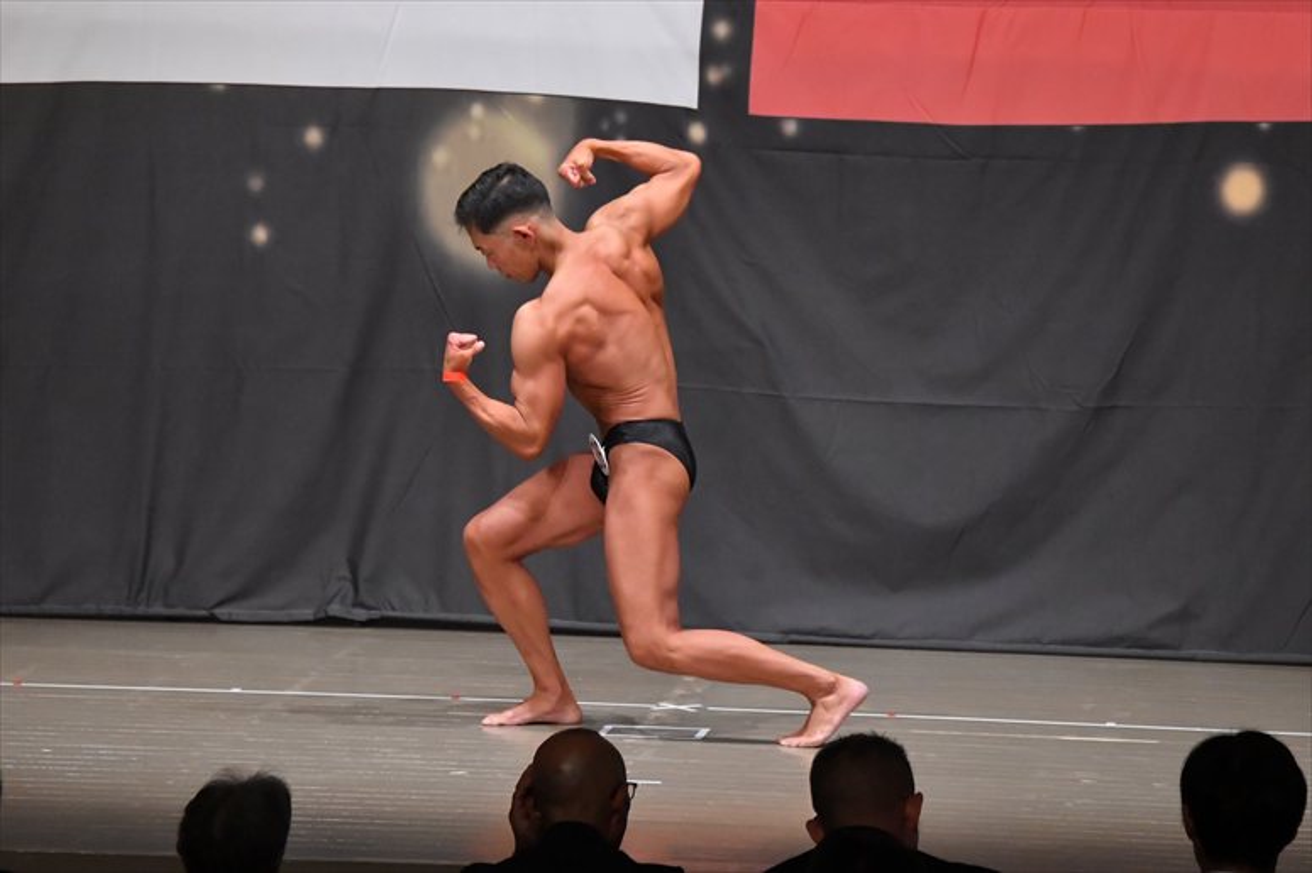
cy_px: 436
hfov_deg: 9.5
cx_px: 656
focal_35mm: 217
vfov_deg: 6.3
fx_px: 7905
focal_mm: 145
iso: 6400
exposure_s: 1/400
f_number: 5.6
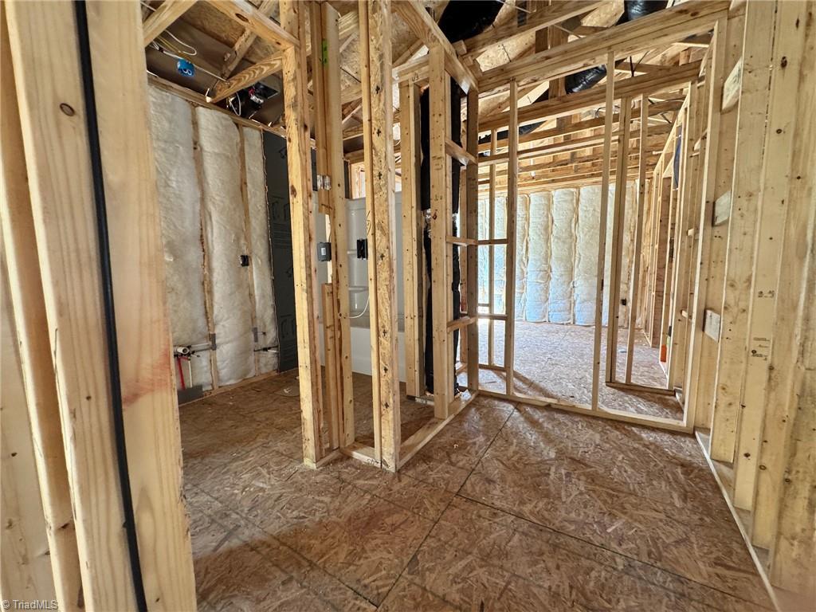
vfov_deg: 85.7
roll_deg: +0.3
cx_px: 408
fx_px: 330
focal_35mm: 14
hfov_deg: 102.1
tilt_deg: -6.8
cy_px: 306
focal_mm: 2.22
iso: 320
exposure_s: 1/79
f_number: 2.2
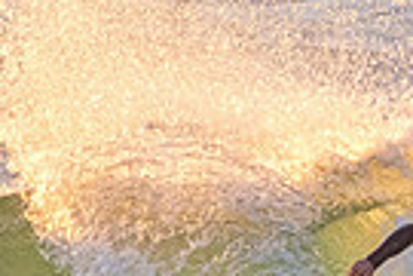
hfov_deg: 0.6
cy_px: 557
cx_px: 456
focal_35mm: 3225
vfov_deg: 0.4
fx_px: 36995
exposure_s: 1/1600
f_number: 5.6
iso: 1800
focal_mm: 500
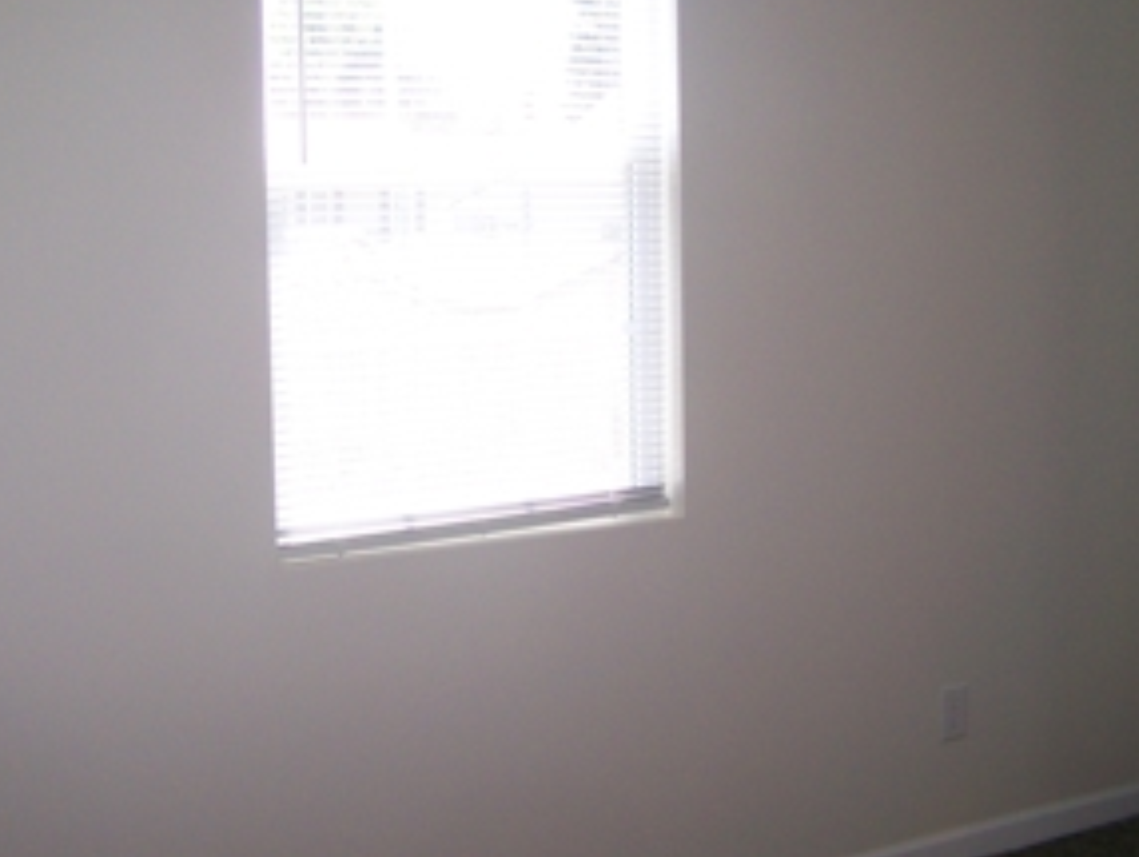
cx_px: 436
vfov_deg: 27.5
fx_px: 1745
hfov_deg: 36.0
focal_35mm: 53
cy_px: 375
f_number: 2.8
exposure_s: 1/100
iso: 160
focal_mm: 6.3
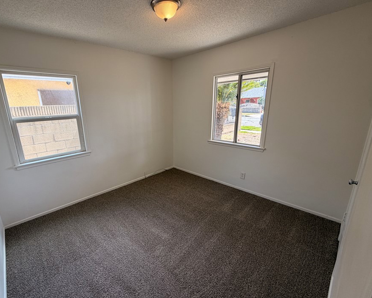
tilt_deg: -14.9
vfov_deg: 80.4
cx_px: 158
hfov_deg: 92.4
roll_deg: +1.1
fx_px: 176
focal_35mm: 16
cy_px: 150
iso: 80
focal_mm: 2.22
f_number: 2.2
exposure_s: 1/121
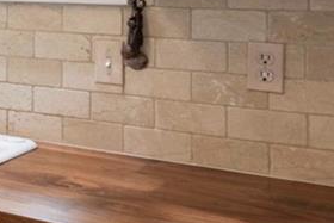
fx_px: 743
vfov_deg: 16.7
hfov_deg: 19.4
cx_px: -256
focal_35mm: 80
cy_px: -7
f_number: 8
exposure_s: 1/8
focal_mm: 14
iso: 400
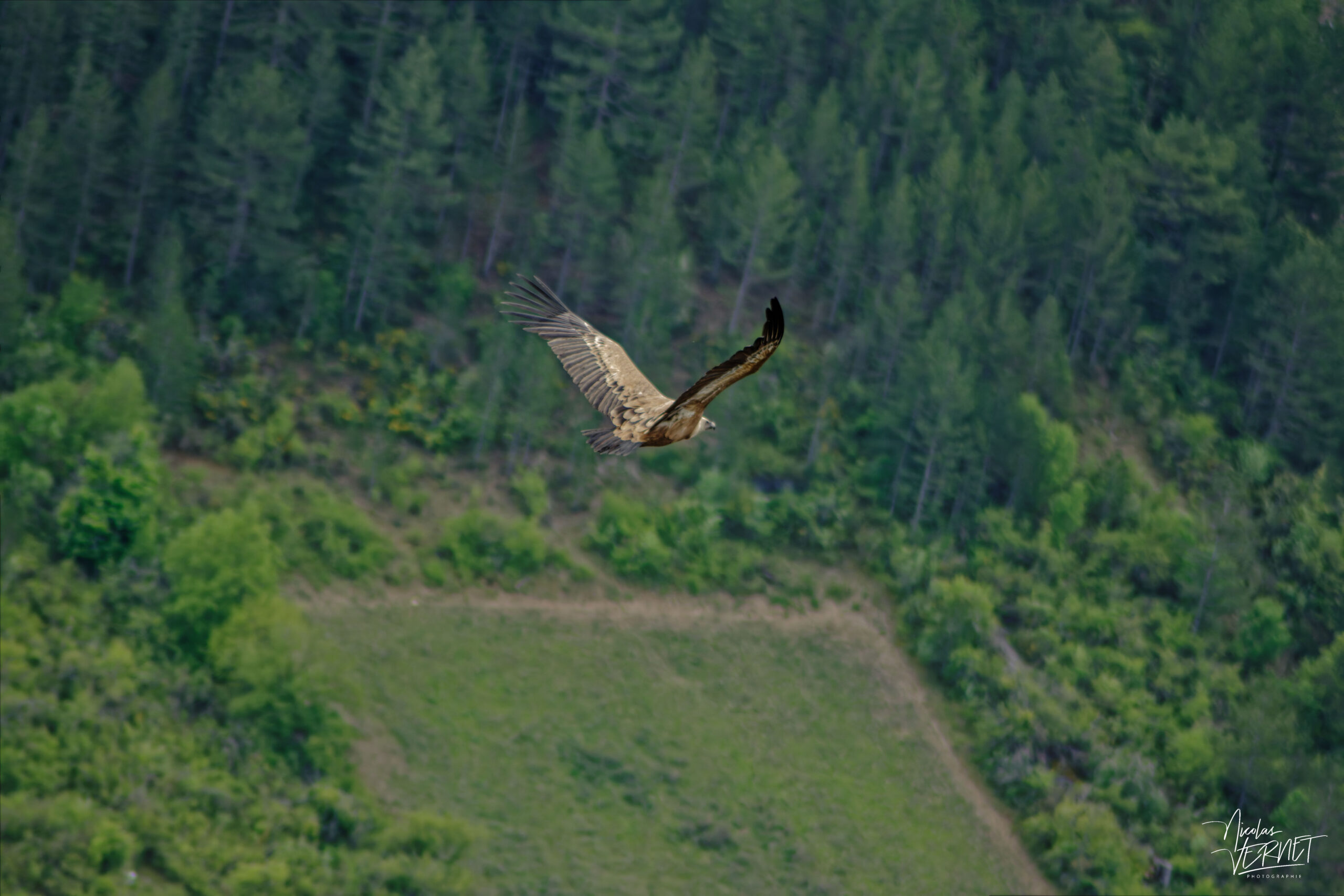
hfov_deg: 4.6
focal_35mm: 450
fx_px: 16800
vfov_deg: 3.1
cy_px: 448
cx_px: 672
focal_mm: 300
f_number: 5.6
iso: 800
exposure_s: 1/1250
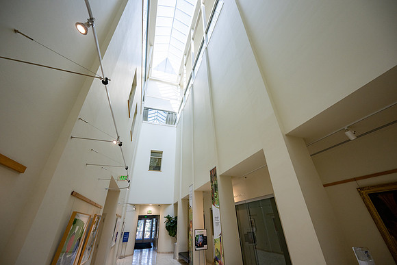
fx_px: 155
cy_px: 132
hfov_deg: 103.9
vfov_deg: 80.9
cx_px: 198
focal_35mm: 14
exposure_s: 1/160
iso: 400
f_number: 5.6
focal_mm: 14
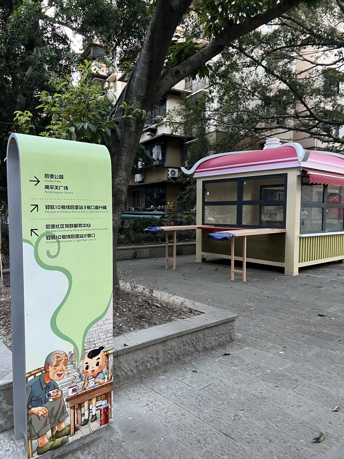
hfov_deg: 53.1
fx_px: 345
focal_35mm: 26
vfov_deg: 67.3
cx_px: 172
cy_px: 230
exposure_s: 1/50
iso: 200
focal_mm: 5.7
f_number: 1.5
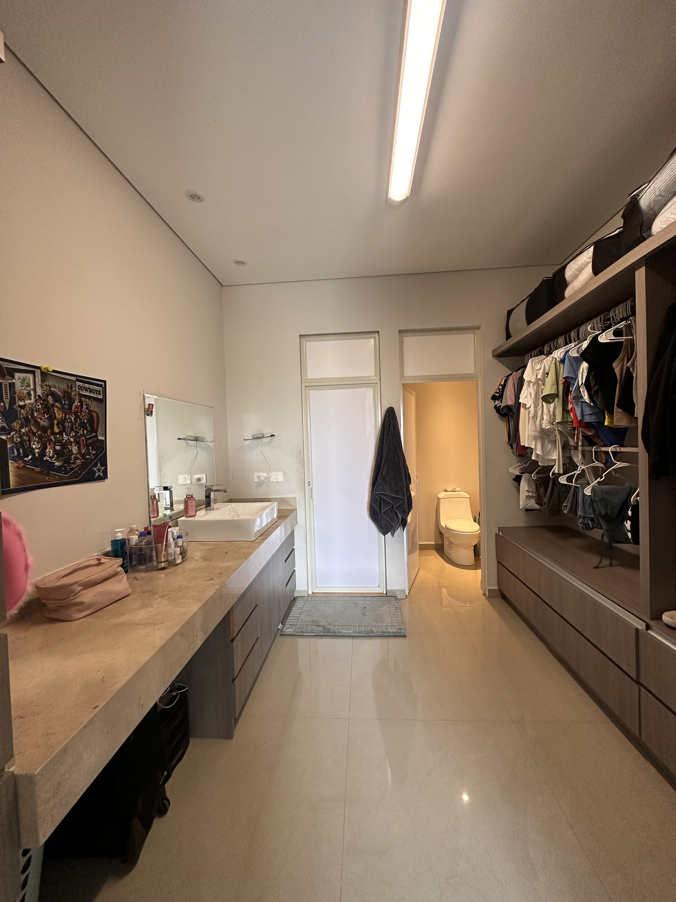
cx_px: 338
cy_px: 451
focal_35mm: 14
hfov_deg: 85.7
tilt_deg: -1.0
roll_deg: +1.4
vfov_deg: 102.1
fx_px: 365
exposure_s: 1/60
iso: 160
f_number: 2.2
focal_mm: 2.22
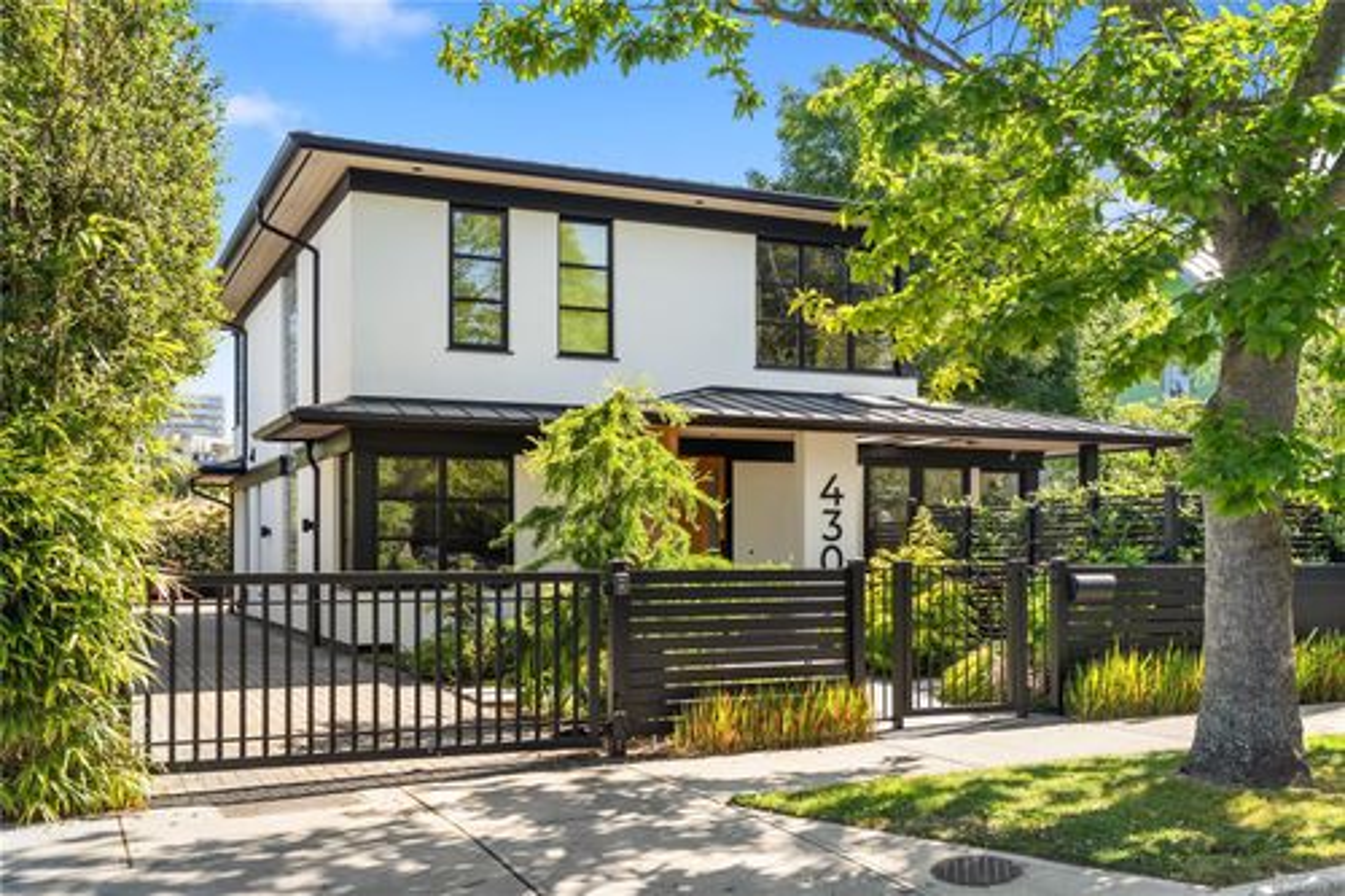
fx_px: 1307
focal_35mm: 35
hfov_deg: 54.5
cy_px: 448
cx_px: 672
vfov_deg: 37.8
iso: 250
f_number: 5.6
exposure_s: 1/400
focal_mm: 35
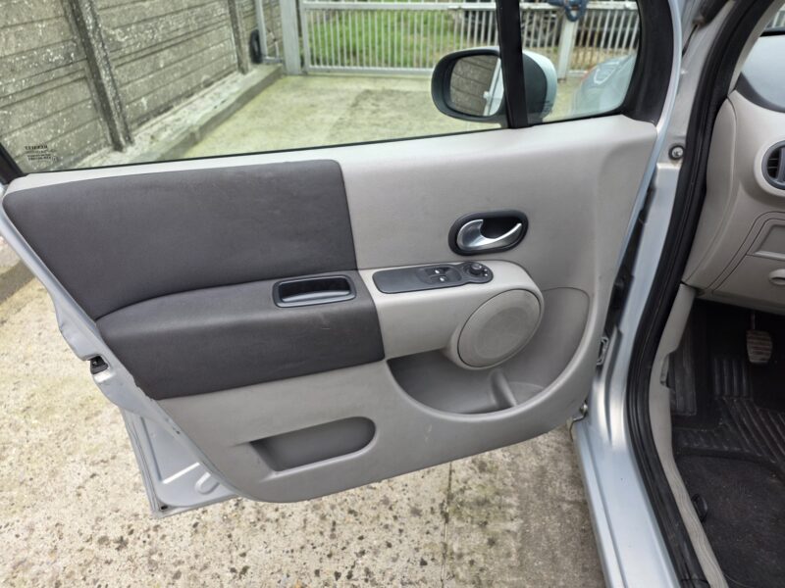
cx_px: 392
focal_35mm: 23
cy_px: 294
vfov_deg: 58.9
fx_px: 522
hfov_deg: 73.9
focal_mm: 6.25
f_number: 1.7
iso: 50
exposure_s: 1/180
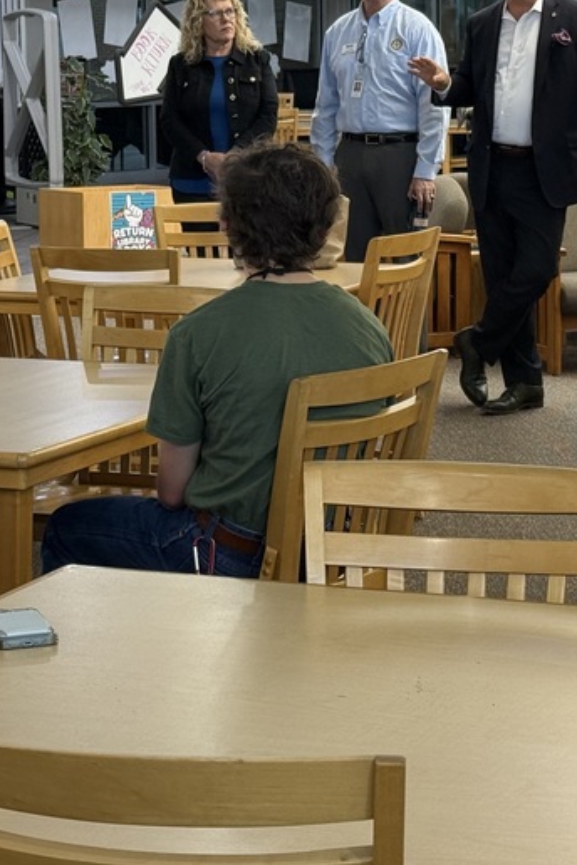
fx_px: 2380
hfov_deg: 13.8
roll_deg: +1.1
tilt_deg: -5.2
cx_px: 364
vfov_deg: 20.5
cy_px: 262
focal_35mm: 99
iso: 160
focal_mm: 6.76
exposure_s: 1/60
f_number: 1.78
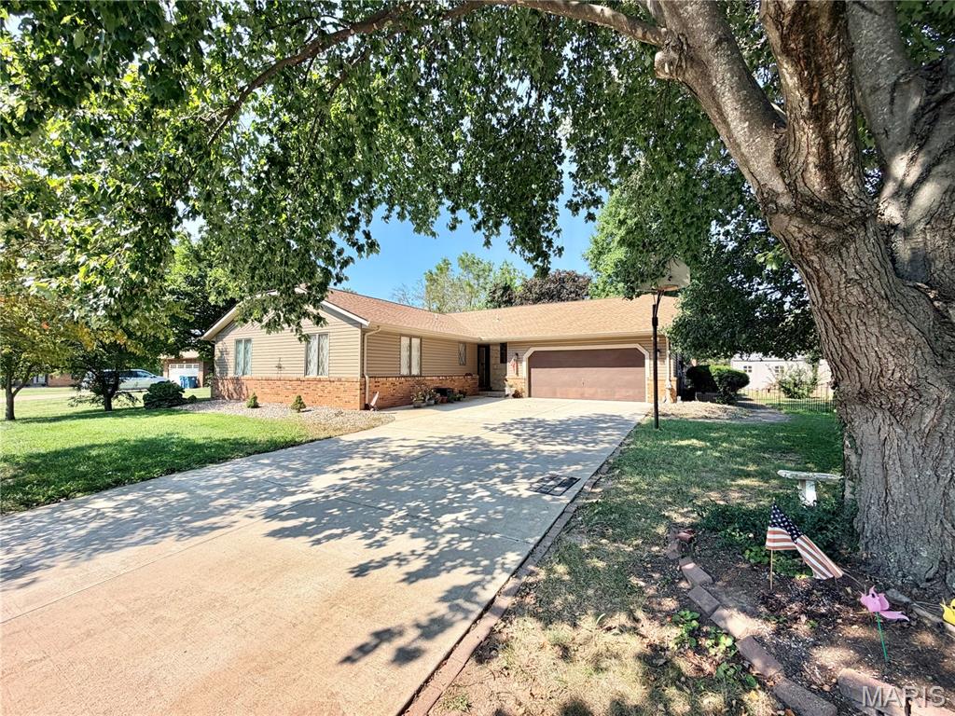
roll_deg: +0.0
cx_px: 478
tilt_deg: +2.1
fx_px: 386
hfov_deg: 102.1
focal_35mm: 14
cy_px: 358
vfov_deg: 85.7
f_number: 2.2
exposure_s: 1/770
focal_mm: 2.22
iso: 40
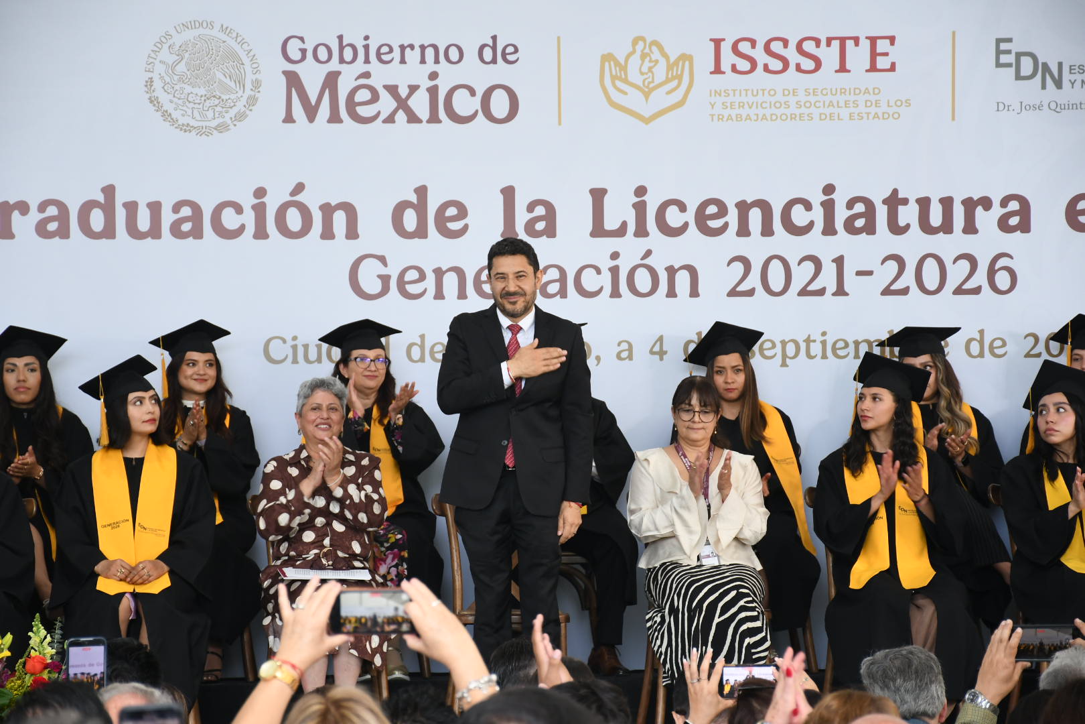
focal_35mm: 135
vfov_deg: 10.2
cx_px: 542
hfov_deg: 15.2
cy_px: 362
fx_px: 4068
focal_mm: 90
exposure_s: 1/125
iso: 640
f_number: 5.6
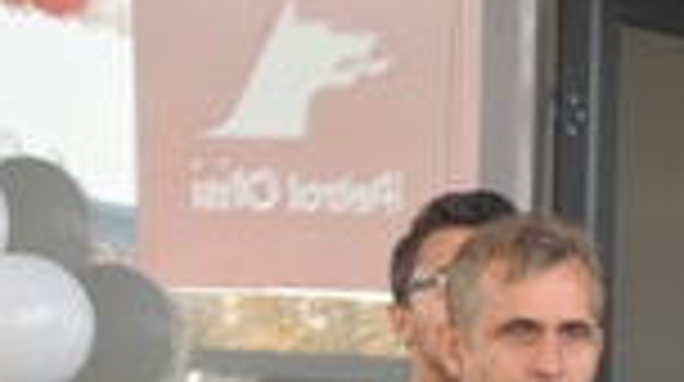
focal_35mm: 318
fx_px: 5759
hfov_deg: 6.7
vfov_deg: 3.8
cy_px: 802
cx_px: 999
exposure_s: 1/100
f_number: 5
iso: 400
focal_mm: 48
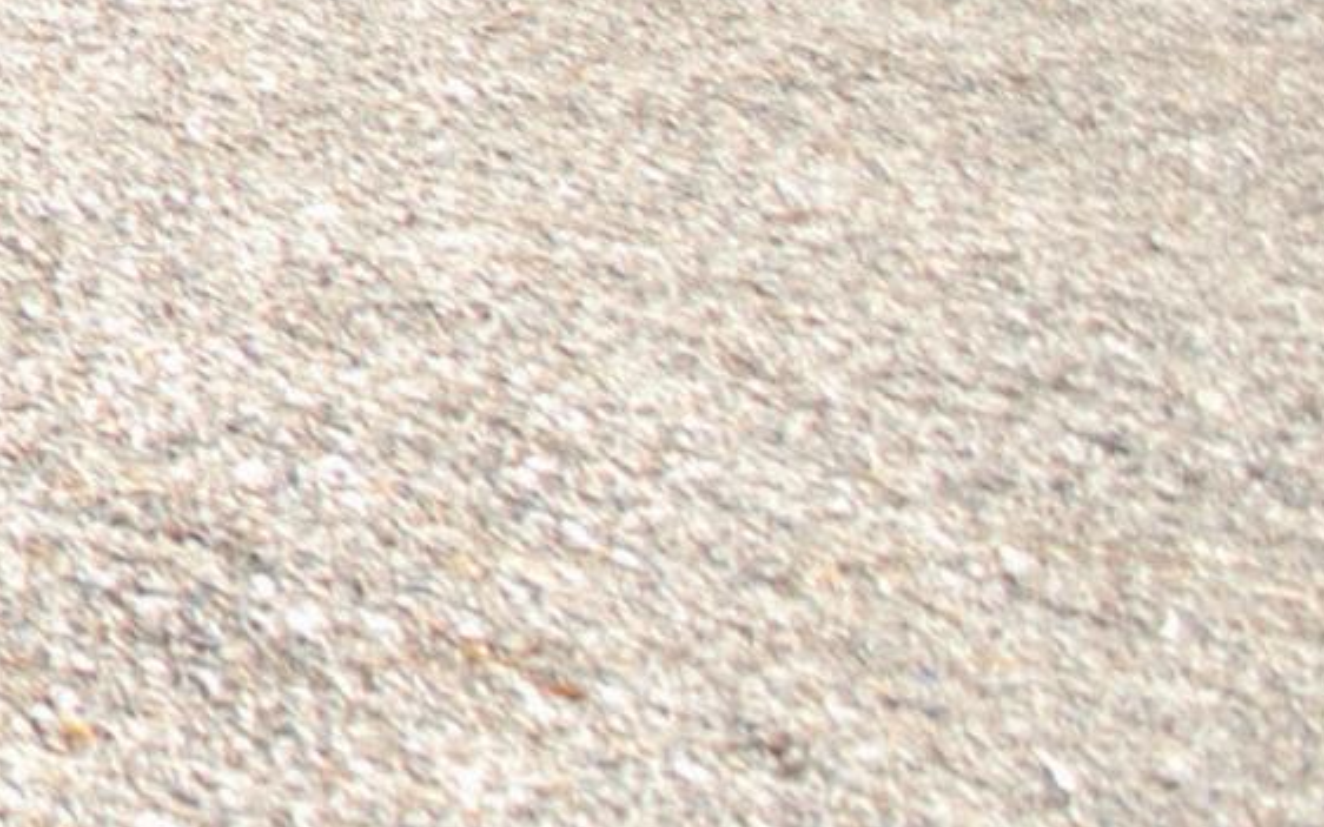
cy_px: -935
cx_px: -1986
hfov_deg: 11.4
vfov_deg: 8.4
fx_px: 5303
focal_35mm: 147
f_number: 5
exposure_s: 1/200
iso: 100
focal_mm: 18
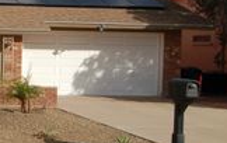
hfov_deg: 19.6
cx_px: -98
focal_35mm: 94
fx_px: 583
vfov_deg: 14.0
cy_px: 55
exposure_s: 1/400
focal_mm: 20
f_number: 10
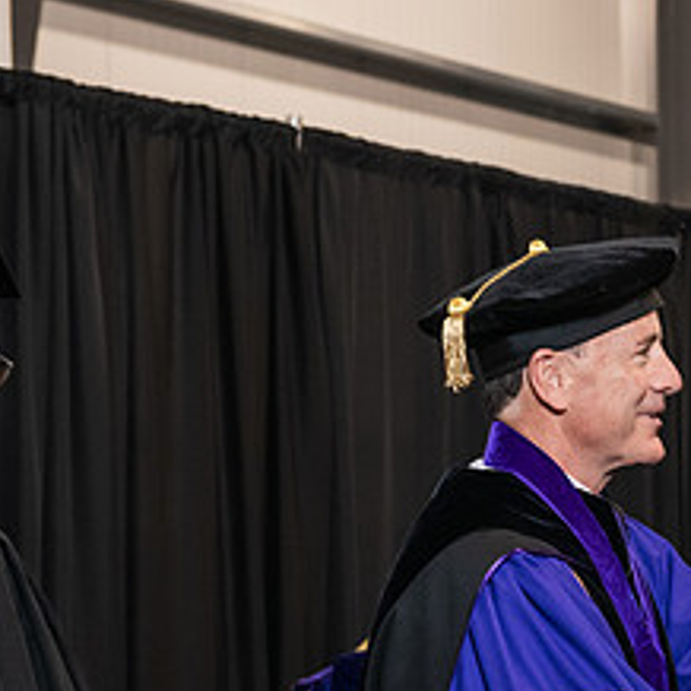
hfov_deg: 12.1
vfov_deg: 12.5
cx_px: 869
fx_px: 3162
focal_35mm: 140
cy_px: 477
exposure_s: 1/125
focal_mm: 62
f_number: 5
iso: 2000
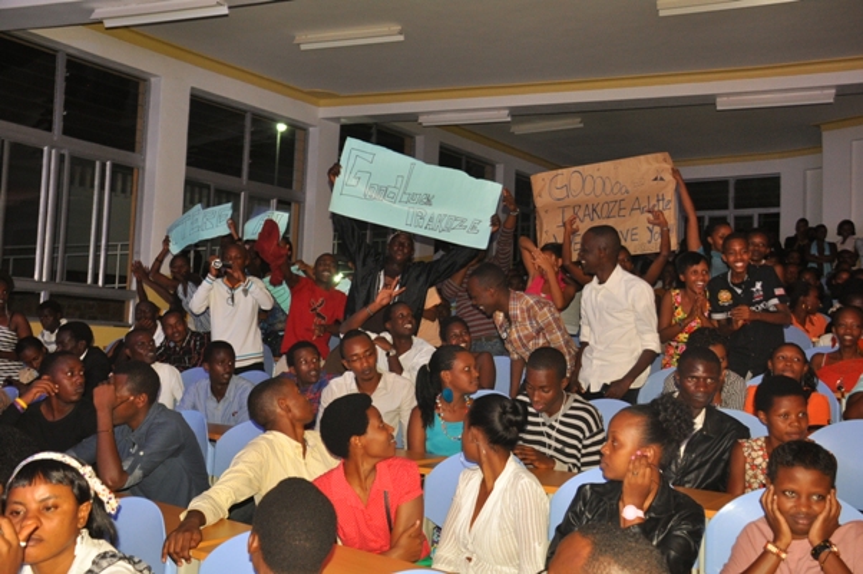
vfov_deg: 36.8
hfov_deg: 53.2
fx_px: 862
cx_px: 432
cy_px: 287
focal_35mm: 36
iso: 800
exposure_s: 1/30
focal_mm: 24
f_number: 4
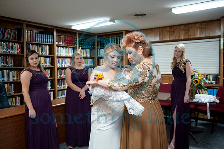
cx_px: 112
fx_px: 199
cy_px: 74
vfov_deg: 41.1
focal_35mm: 32
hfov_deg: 58.7
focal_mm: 32
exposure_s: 1/125
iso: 1250
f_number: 2.8
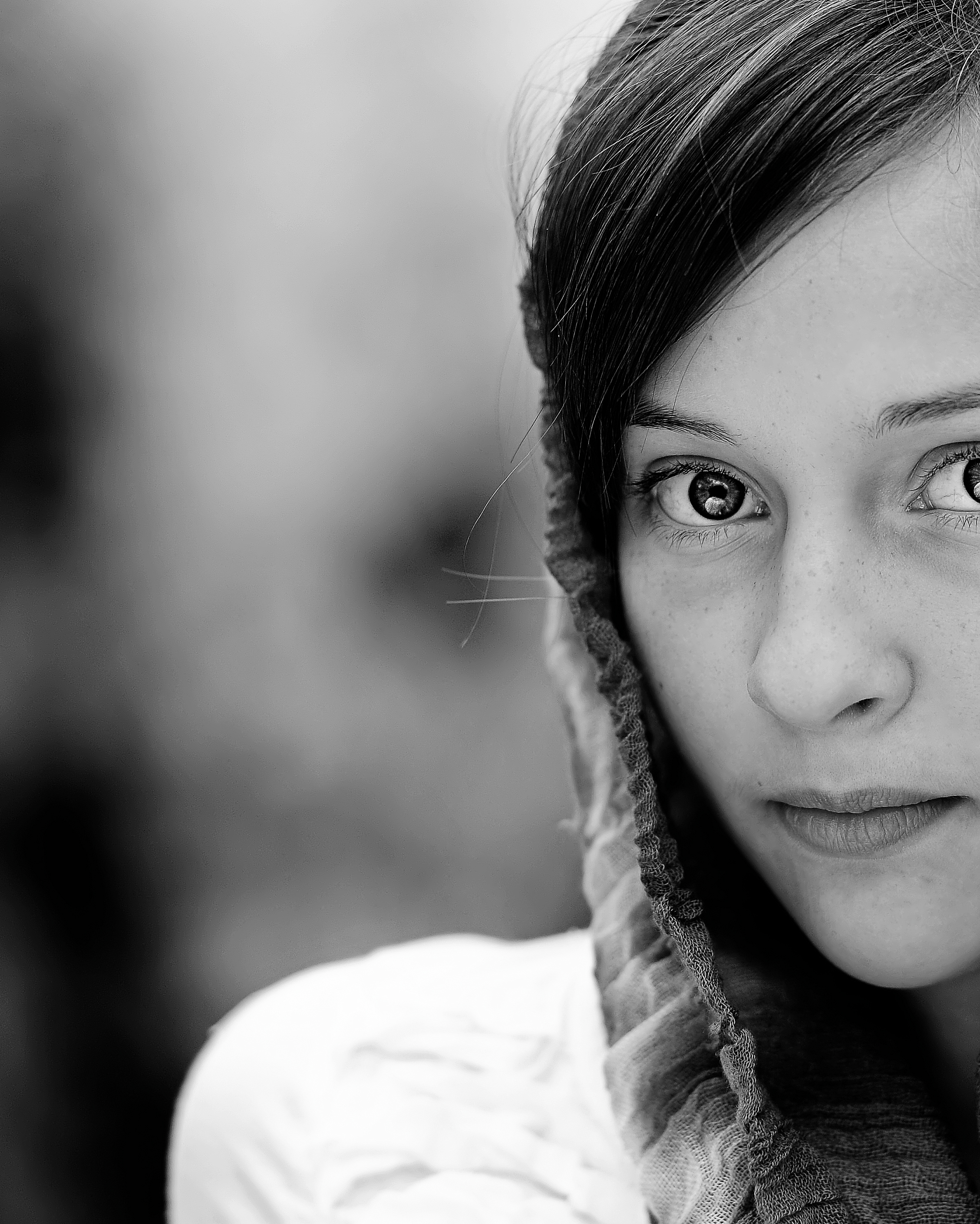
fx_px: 10260
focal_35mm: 283
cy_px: 611
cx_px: 631
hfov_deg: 5.5
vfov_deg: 6.8
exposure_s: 1/400
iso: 500
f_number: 3.5
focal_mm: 200
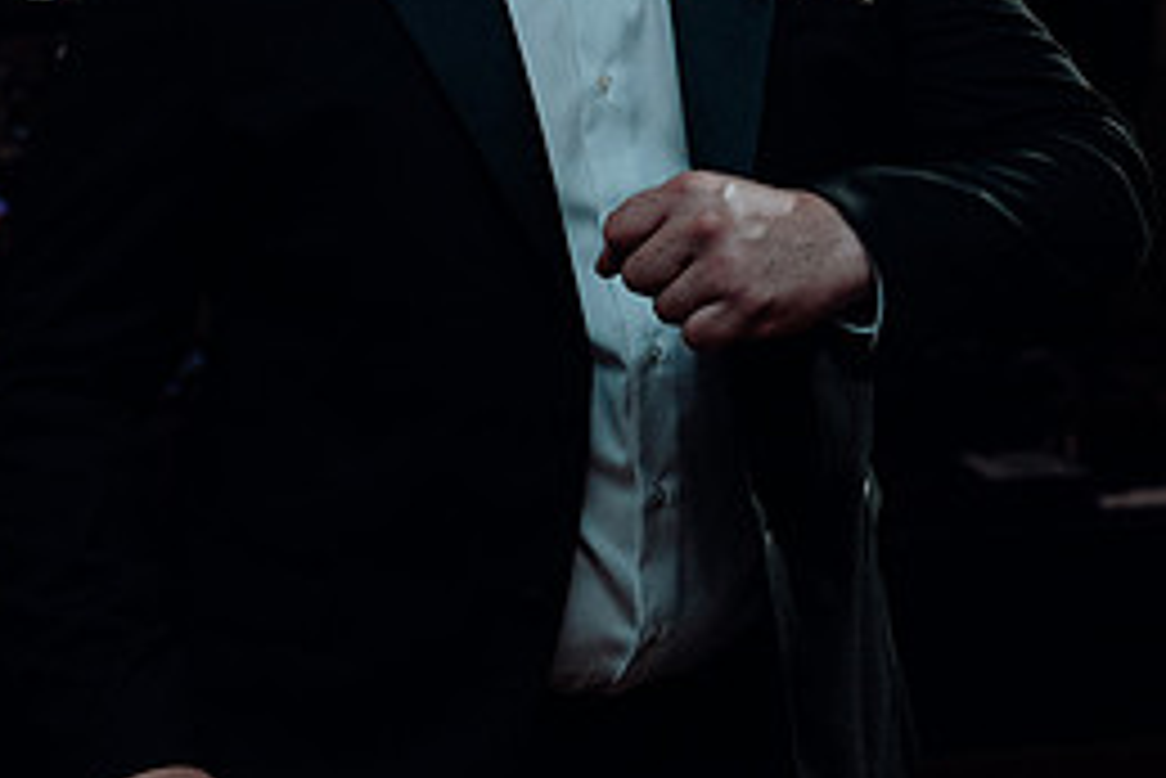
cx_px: 707
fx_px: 3338
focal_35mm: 103
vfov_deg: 13.1
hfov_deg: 19.8
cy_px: 11
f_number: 3.5
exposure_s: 1/160
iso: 2500
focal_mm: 46
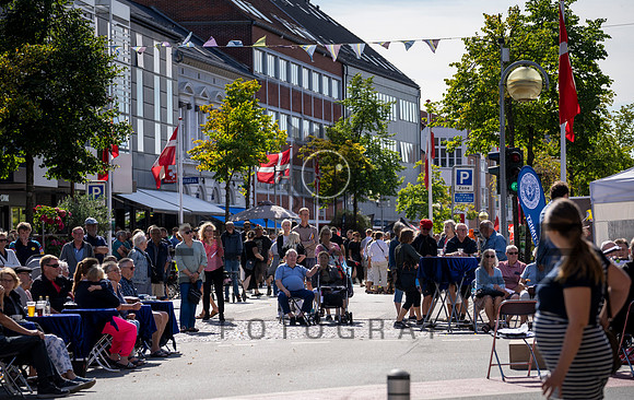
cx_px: 315
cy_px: 190
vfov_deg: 9.7
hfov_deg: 15.3
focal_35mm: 136
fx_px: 2361
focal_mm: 132
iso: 100
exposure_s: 1/500
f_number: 5
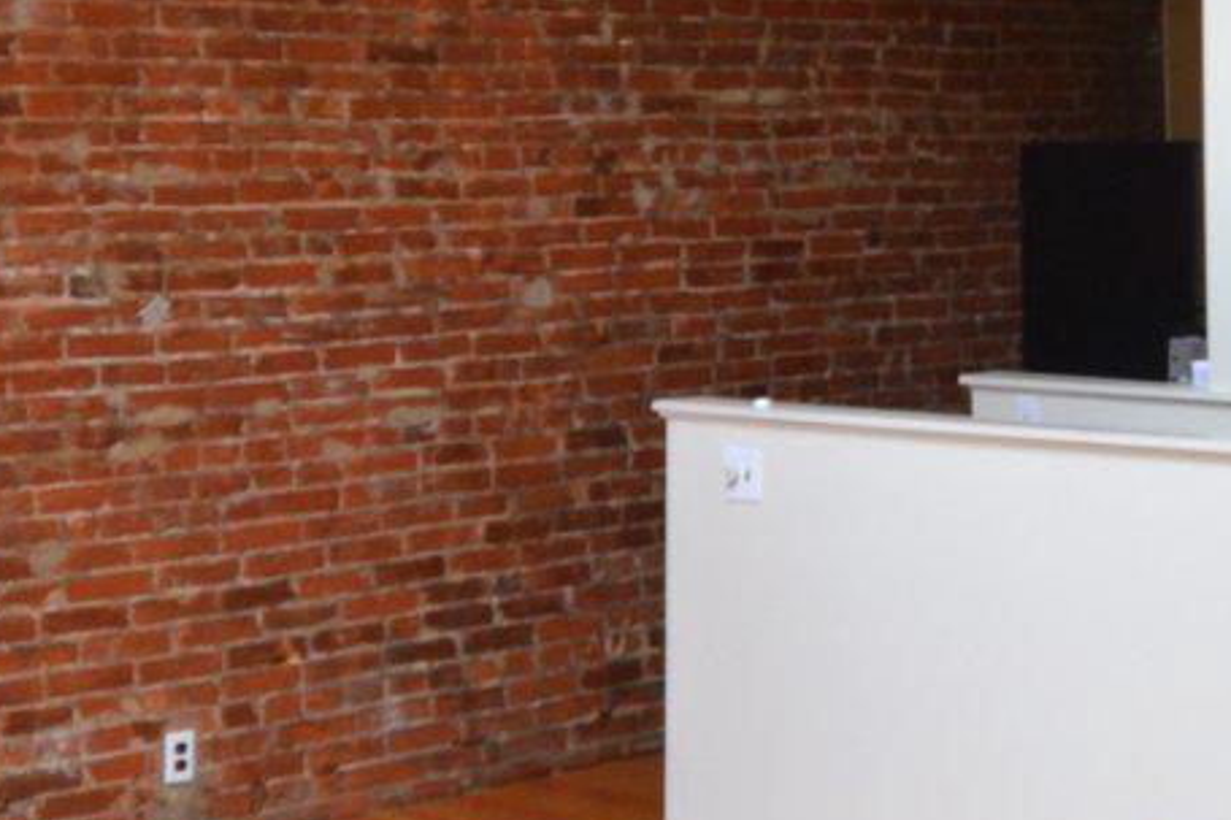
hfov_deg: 24.3
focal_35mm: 81
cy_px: 110
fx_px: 2769
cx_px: 1131
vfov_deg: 16.7
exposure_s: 1/80
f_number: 4.5
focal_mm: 12
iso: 400
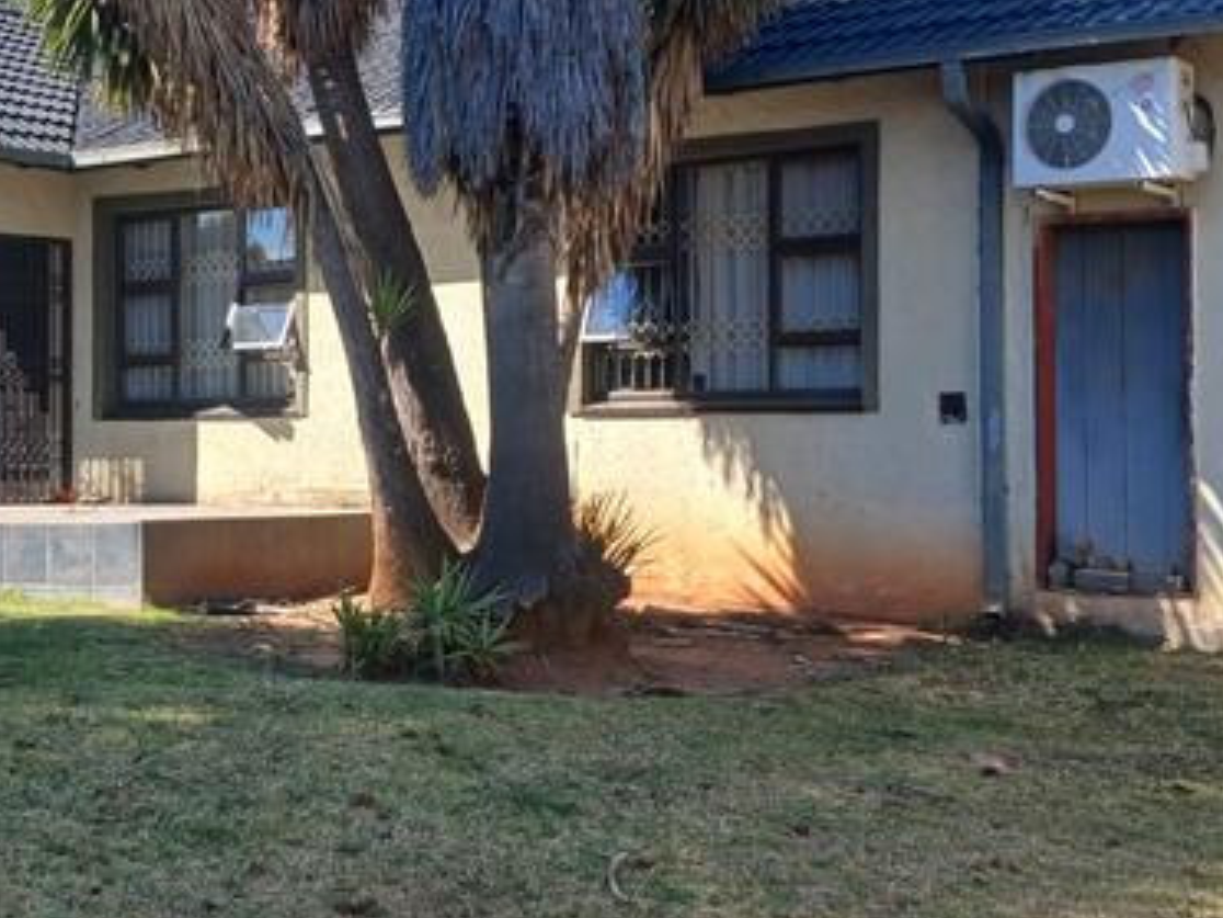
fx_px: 2049
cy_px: 352
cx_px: 444
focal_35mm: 58
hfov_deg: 33.0
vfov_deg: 25.2
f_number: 1.8
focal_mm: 4
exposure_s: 1/269
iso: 20
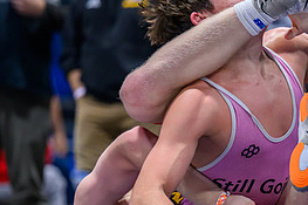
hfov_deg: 5.0
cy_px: 112
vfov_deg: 3.3
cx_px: 306
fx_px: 3548
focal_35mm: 415
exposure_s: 1/800
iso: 3200
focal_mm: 140
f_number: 2.8
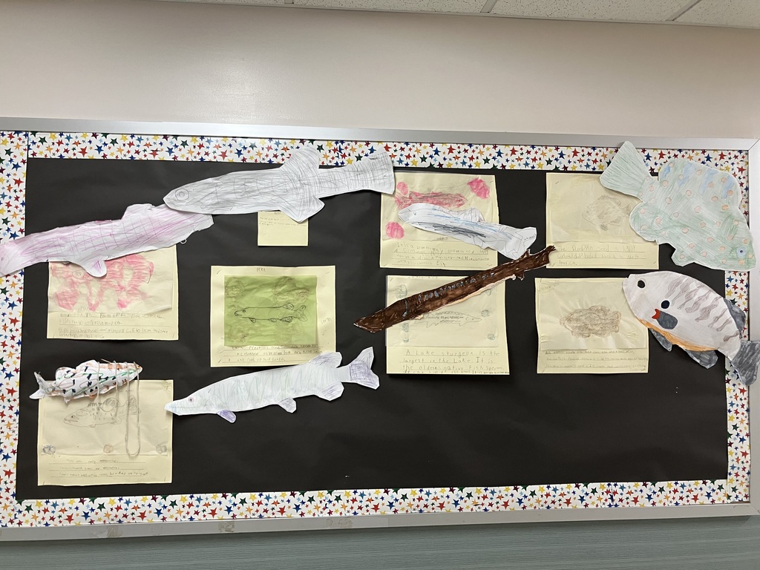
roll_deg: +0.3
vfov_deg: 49.7
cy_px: 285
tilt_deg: +3.3
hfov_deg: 63.4
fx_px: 615
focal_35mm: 28
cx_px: 380
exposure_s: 1/80
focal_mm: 3.99
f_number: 1.8
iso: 80
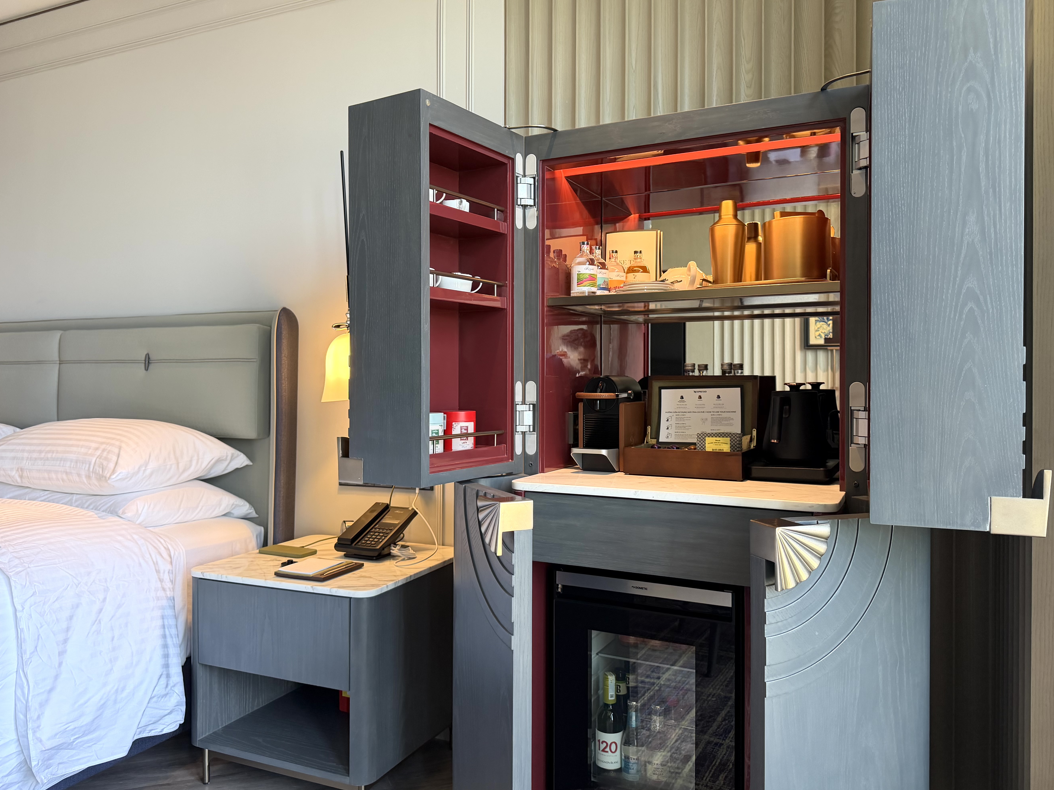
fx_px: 792
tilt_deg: +0.5
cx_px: 522
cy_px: 379
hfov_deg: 67.3
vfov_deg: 53.0
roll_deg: -0.6
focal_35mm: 26
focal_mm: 6.76
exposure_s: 1/121
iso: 200
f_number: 1.78
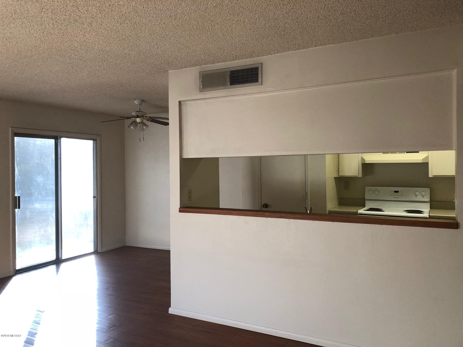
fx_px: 375
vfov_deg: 49.7
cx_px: 232
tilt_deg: -0.9
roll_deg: +0.2
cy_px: 174
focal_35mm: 28
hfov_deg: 63.4
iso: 20
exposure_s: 1/30
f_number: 1.8
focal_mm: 3.99
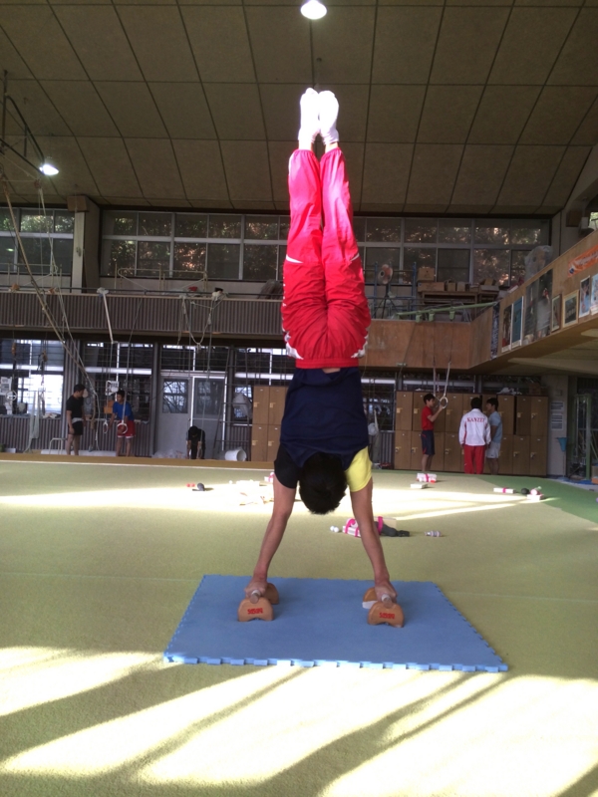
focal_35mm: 30
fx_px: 691
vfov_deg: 60.0
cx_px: 299
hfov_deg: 46.8
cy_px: 398
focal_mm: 4.12
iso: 32
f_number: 2.2
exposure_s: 1/255
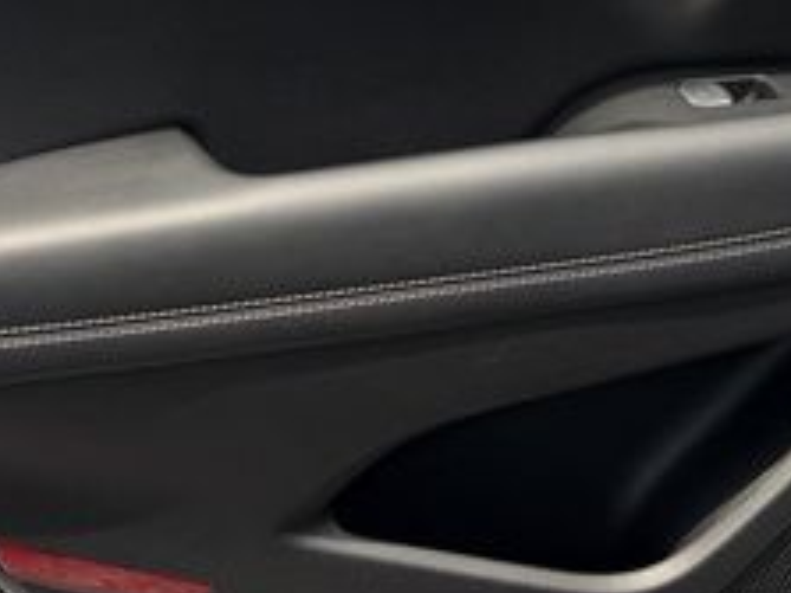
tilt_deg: -15.3
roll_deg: +2.3
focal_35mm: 69
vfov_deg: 20.8
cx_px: 323
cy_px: 50
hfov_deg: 28.1
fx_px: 1576
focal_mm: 6.76
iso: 100
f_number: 1.78
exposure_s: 1/671
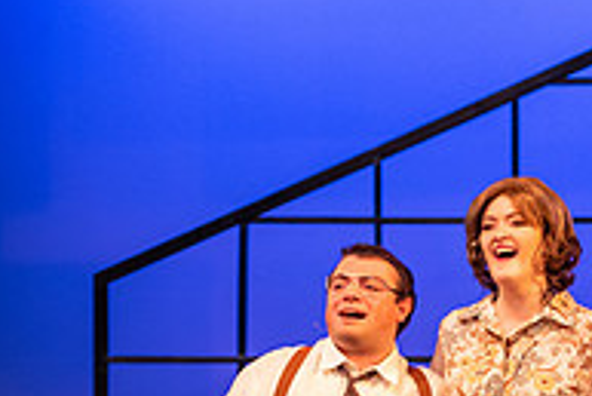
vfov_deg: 4.9
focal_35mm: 277
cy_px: 502
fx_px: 4558
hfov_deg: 7.4
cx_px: 702
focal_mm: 92
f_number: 3.2
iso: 2500
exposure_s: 1/200
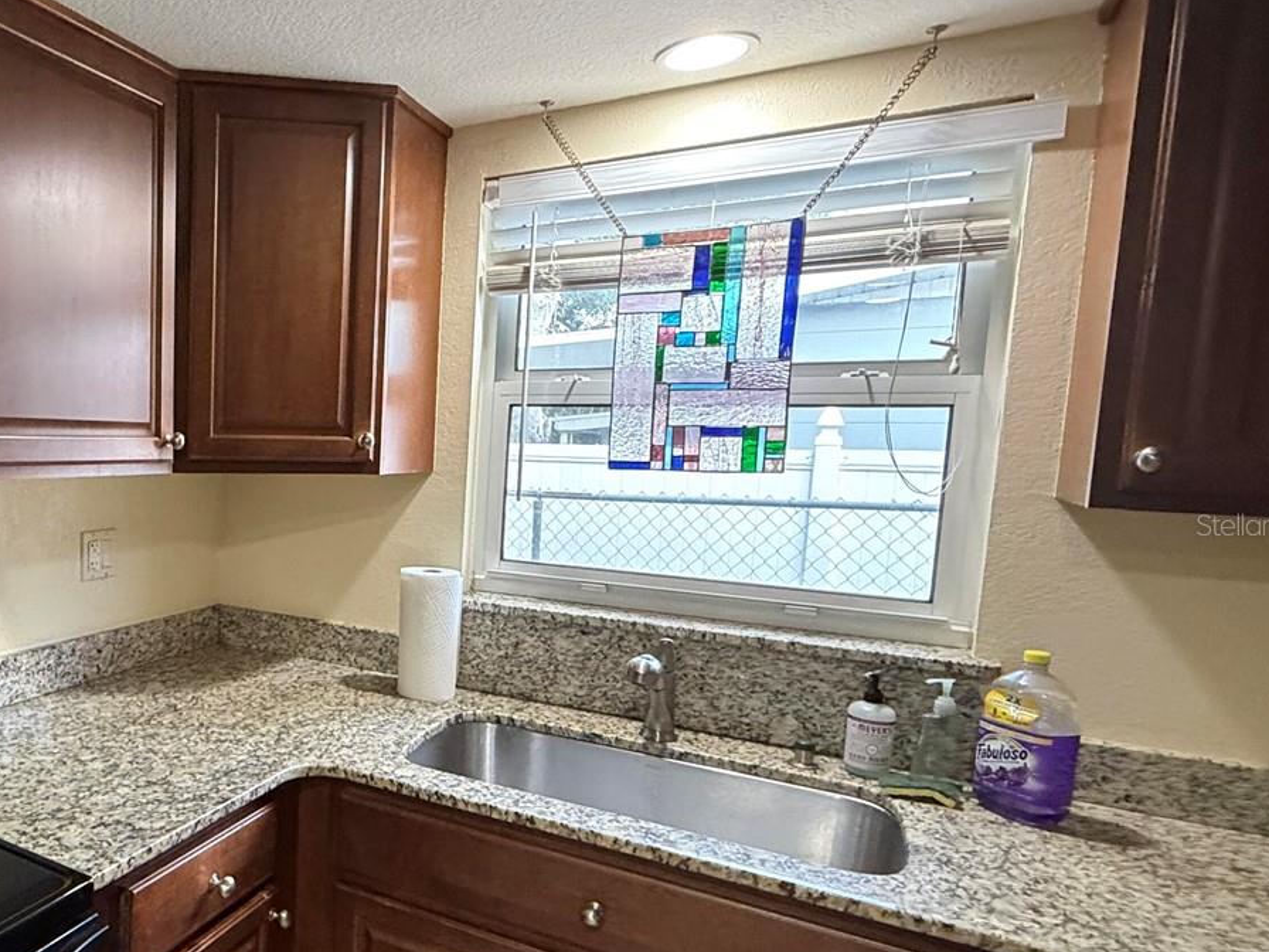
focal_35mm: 25
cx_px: 197
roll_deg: -1.4
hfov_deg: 61.6
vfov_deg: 54.8
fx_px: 916
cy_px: 524
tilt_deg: -6.2
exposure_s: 1/60
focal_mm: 2.22
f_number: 2.2
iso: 640
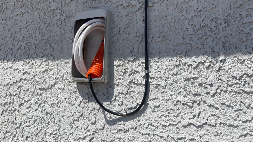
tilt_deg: +6.9
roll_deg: -0.1
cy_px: 58
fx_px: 195
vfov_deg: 40.0
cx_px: 126
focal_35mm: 29
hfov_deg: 66.1
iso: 32
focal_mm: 5.1
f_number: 1.6
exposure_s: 1/5917
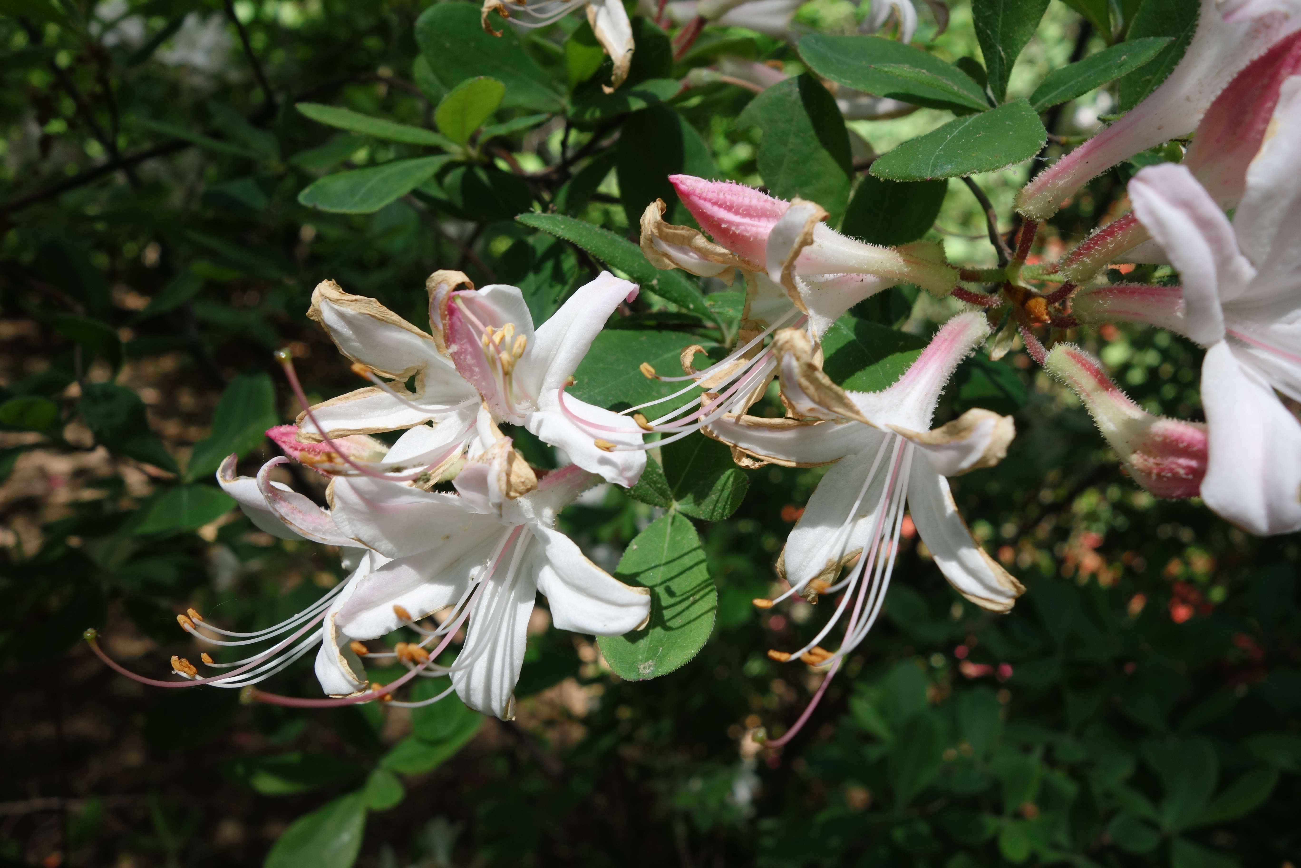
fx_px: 1012
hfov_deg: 65.5
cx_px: 650
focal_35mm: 28
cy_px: 434
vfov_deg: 46.4
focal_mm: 10.4
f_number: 5.6
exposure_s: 1/125
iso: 125
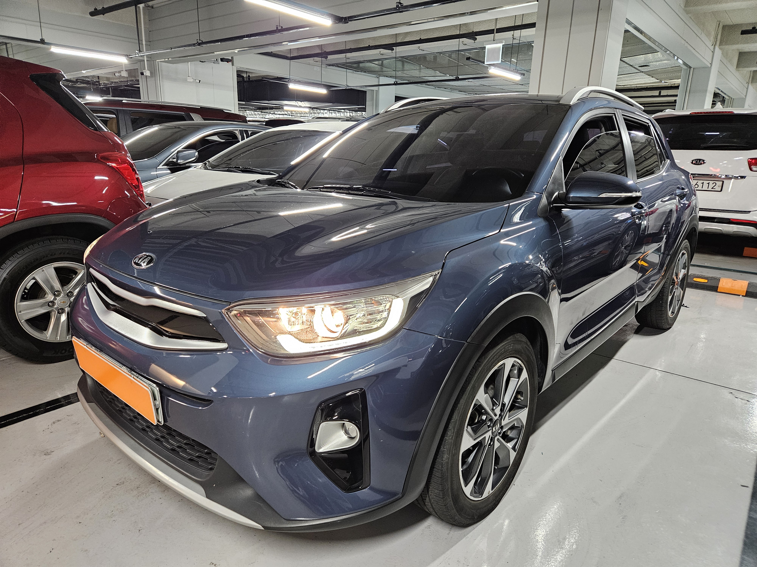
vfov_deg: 58.9
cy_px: 284
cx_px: 378
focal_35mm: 23
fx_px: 503
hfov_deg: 73.9
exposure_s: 1/60
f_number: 1.8
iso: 640
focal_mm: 5.4
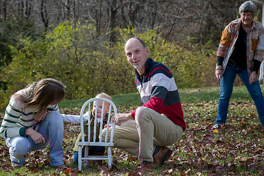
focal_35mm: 139
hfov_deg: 14.8
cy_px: 91
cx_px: 120
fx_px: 1019
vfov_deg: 9.9
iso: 400
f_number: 8
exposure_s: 1/500
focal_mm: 100
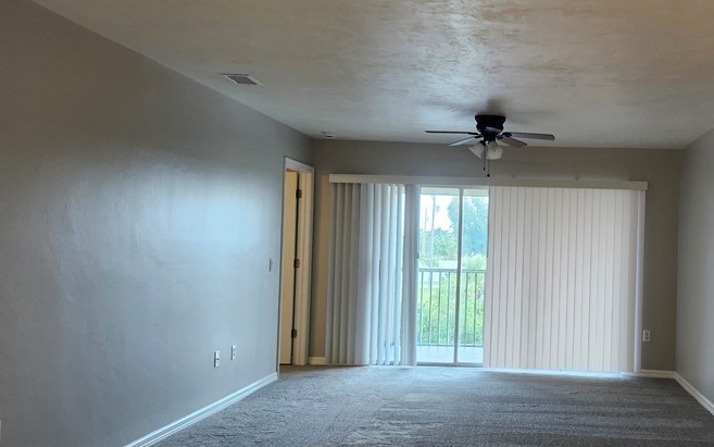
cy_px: 239
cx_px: 516
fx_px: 740
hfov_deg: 49.9
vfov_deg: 33.6
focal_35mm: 38
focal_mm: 5.54
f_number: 1.8
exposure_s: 1/120
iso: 250
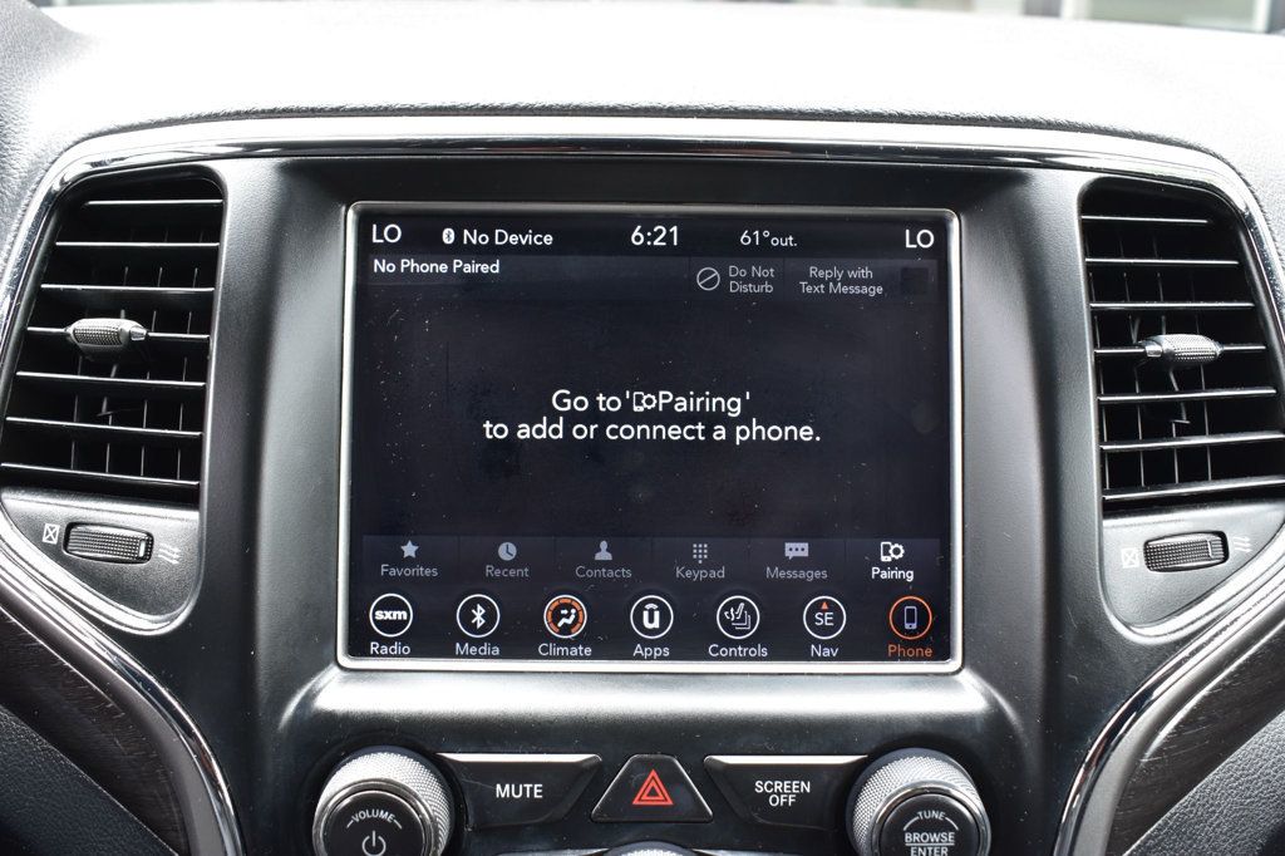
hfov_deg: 51.3
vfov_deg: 35.5
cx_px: 642
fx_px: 1338
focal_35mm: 38
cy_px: 428
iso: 400
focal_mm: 25
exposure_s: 1/40
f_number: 7.1
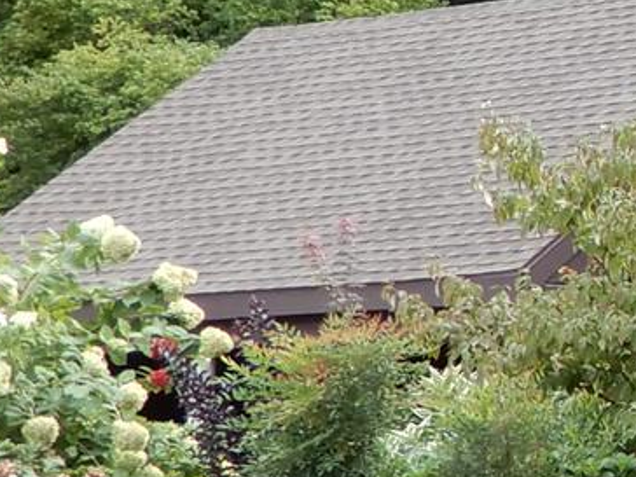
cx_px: 1569
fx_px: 3932
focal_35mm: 214
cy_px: -89
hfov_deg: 8.4
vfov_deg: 6.9
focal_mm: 6.8
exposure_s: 1/125
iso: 80
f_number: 4
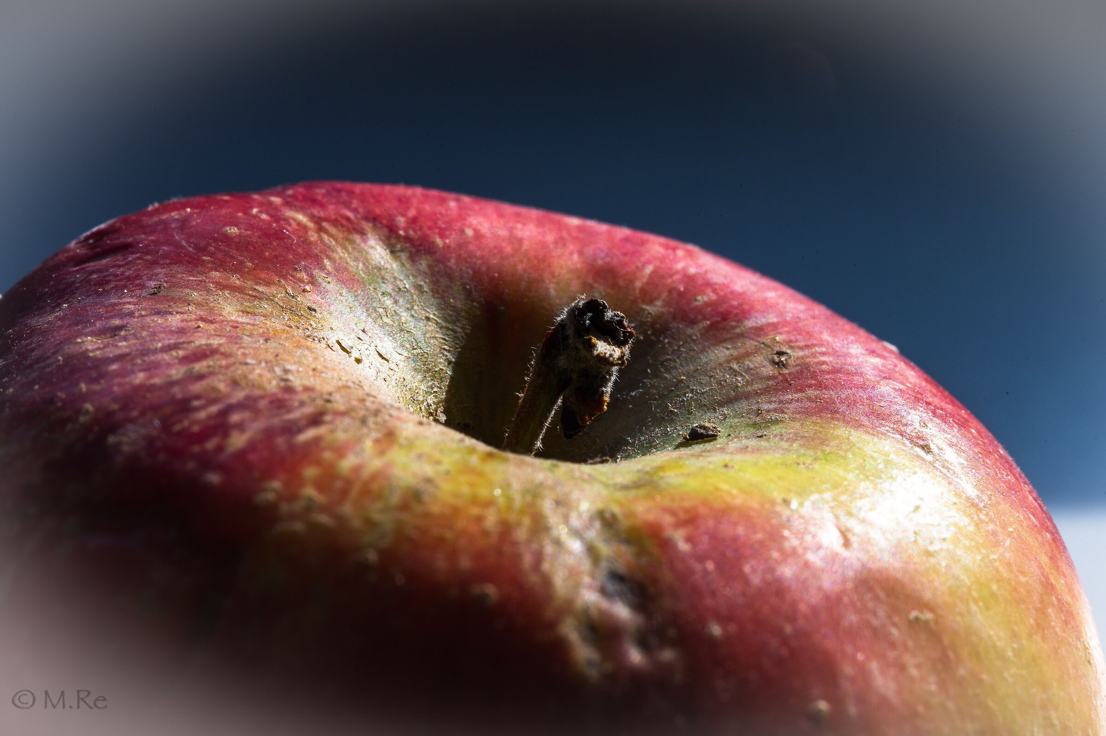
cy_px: 368
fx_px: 1535
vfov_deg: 27.0
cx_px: 553
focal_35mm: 50
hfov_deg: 39.6
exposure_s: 1/60
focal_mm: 50
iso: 360
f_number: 16
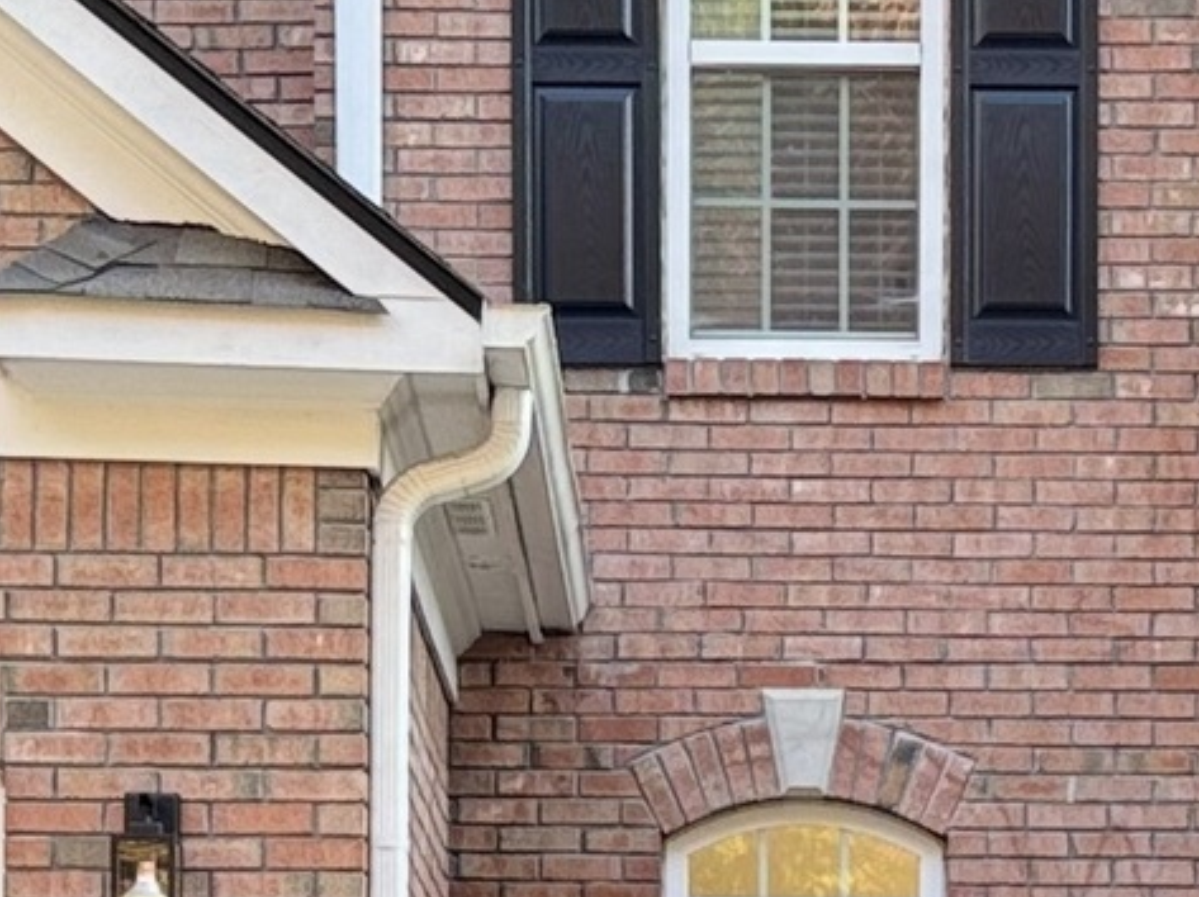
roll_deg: +0.0
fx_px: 5399
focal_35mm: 156
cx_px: 907
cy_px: 1343
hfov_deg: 12.6
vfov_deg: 9.2
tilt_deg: +2.2
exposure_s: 1/121
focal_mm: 6.76
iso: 100
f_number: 1.78
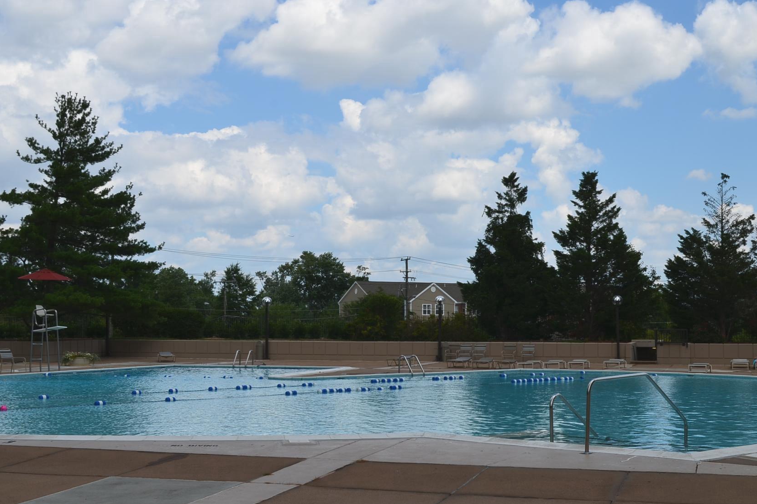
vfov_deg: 25.2
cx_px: 423
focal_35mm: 54
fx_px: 1127
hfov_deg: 37.1
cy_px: 258
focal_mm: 29
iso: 100
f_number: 11
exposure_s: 1/160
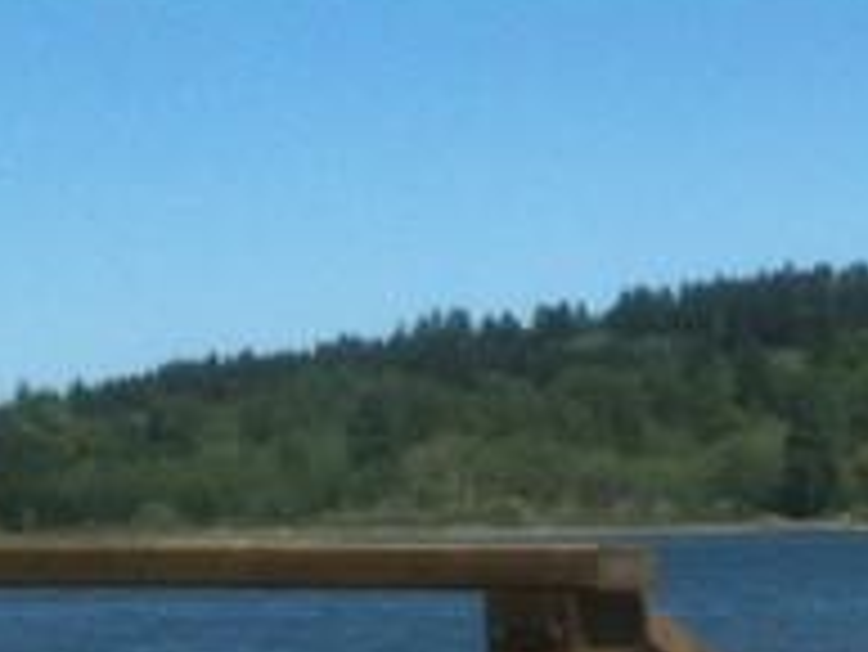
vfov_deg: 12.1
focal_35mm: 116
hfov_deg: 16.0
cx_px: 1174
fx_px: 2911
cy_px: 1048
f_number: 2.8
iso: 64
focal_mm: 3.85
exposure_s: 1/1202
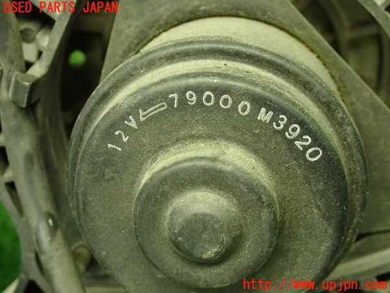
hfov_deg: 25.3
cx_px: 195
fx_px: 868
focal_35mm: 77
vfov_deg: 19.1
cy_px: 146
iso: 800
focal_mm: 13.65
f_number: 4.1
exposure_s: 1/20
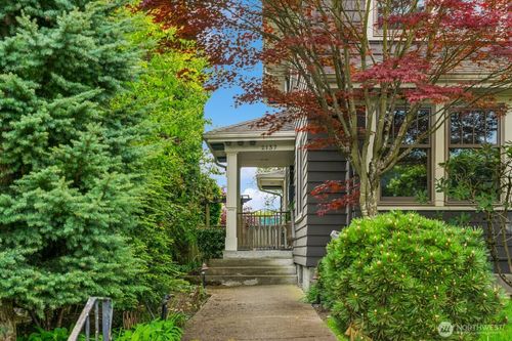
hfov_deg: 46.4
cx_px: 256
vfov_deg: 31.9
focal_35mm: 42
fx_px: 597
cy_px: 170
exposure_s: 1/60
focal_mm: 42
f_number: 8
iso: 200
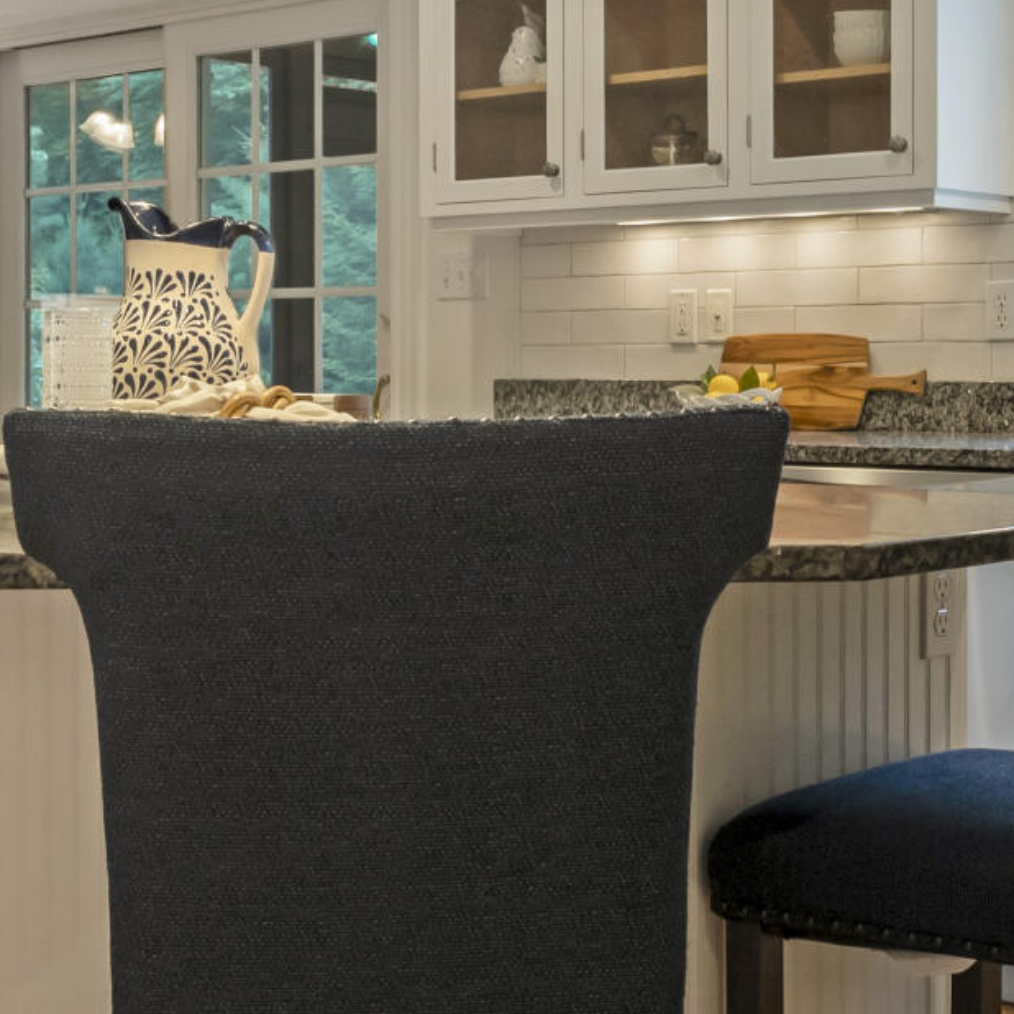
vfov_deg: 26.0
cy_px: 397
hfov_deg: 26.1
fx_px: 2187
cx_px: 568
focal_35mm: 66
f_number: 8
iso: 800
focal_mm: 16
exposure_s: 1/20
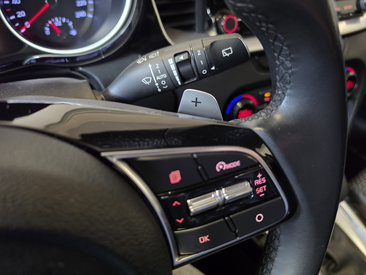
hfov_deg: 73.9
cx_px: 183
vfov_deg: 58.9
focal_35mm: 23
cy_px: 138
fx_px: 243
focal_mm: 6.5
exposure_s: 1/33.3
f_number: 1.4
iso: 1000
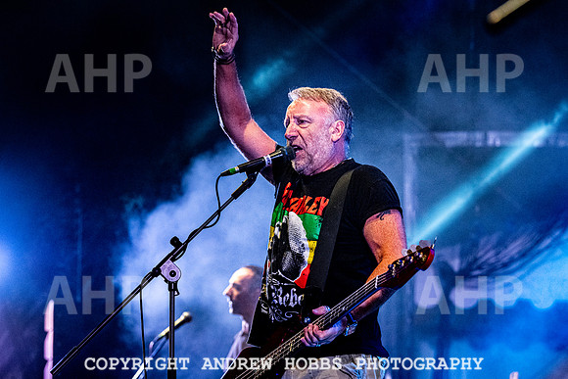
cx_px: 305
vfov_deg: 12.2
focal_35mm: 112
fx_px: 1768
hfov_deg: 18.2
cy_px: 186
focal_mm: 102
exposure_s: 1/640
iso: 6400
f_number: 5
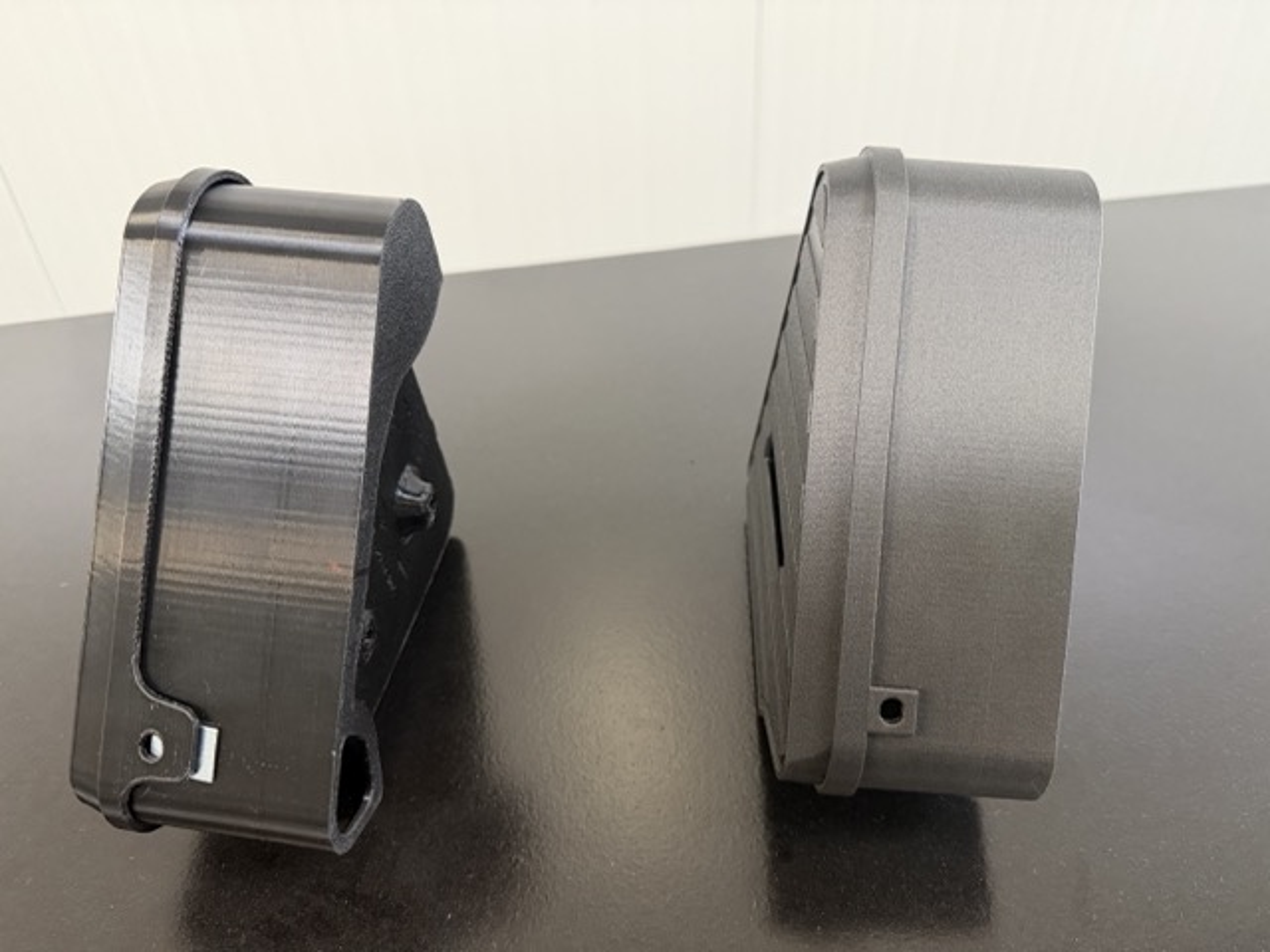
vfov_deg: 56.8
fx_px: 881
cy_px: 476
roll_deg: +3.6
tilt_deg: -35.4
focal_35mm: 24
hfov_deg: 71.6
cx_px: 635
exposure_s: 1/50
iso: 400
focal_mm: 6.76
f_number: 1.78
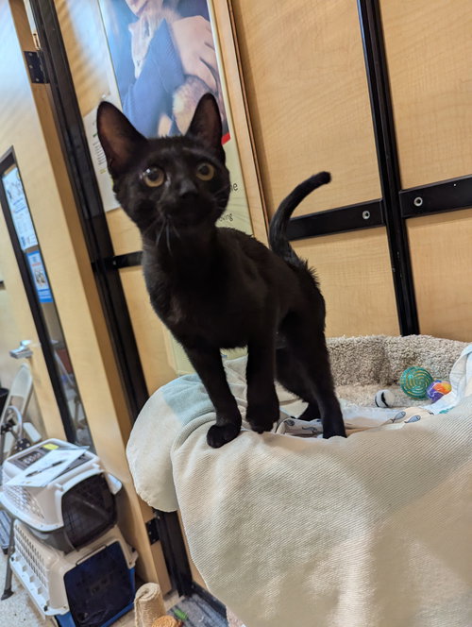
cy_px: 314
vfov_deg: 71.5
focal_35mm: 24
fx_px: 435
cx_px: 236
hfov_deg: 56.9
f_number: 1.85
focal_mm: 6.81
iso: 679
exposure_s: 1/166
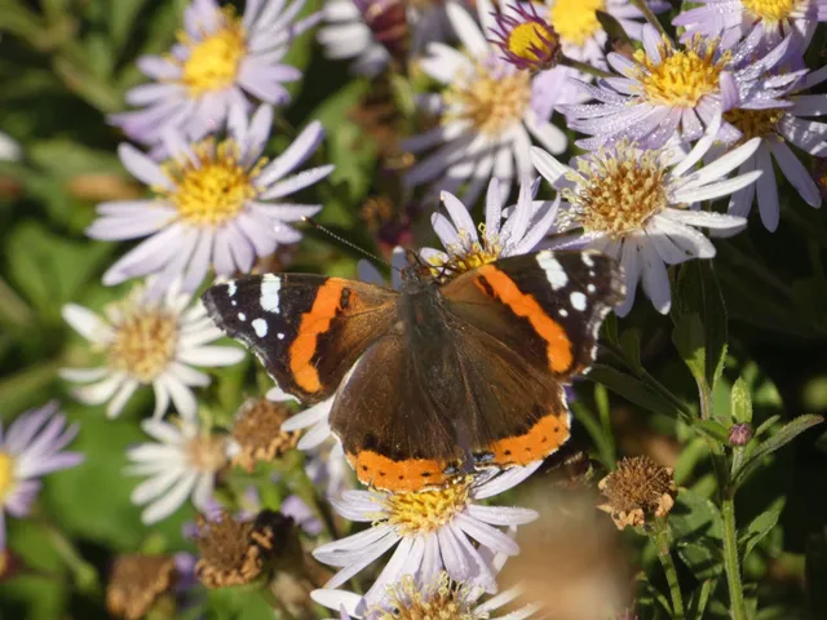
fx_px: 13522
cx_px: 414
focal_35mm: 566
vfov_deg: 2.6
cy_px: 310
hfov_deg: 3.5
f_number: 5.6
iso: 80
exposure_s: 1/160
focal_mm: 101.4
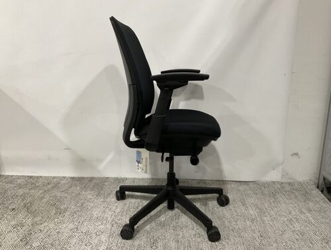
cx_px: 166
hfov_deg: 61.6
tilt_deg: -13.4
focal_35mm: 29
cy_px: 125
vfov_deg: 48.4
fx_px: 278
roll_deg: -1.5
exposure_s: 1/50
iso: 100
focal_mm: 3
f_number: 1.8
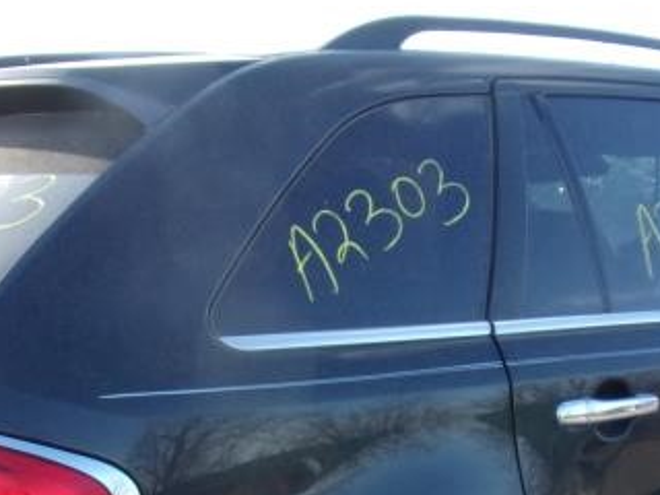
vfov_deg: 23.4
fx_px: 1144
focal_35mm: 60
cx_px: 355
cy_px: 493
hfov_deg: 32.2
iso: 80
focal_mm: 4.3
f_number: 3.3
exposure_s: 1/150
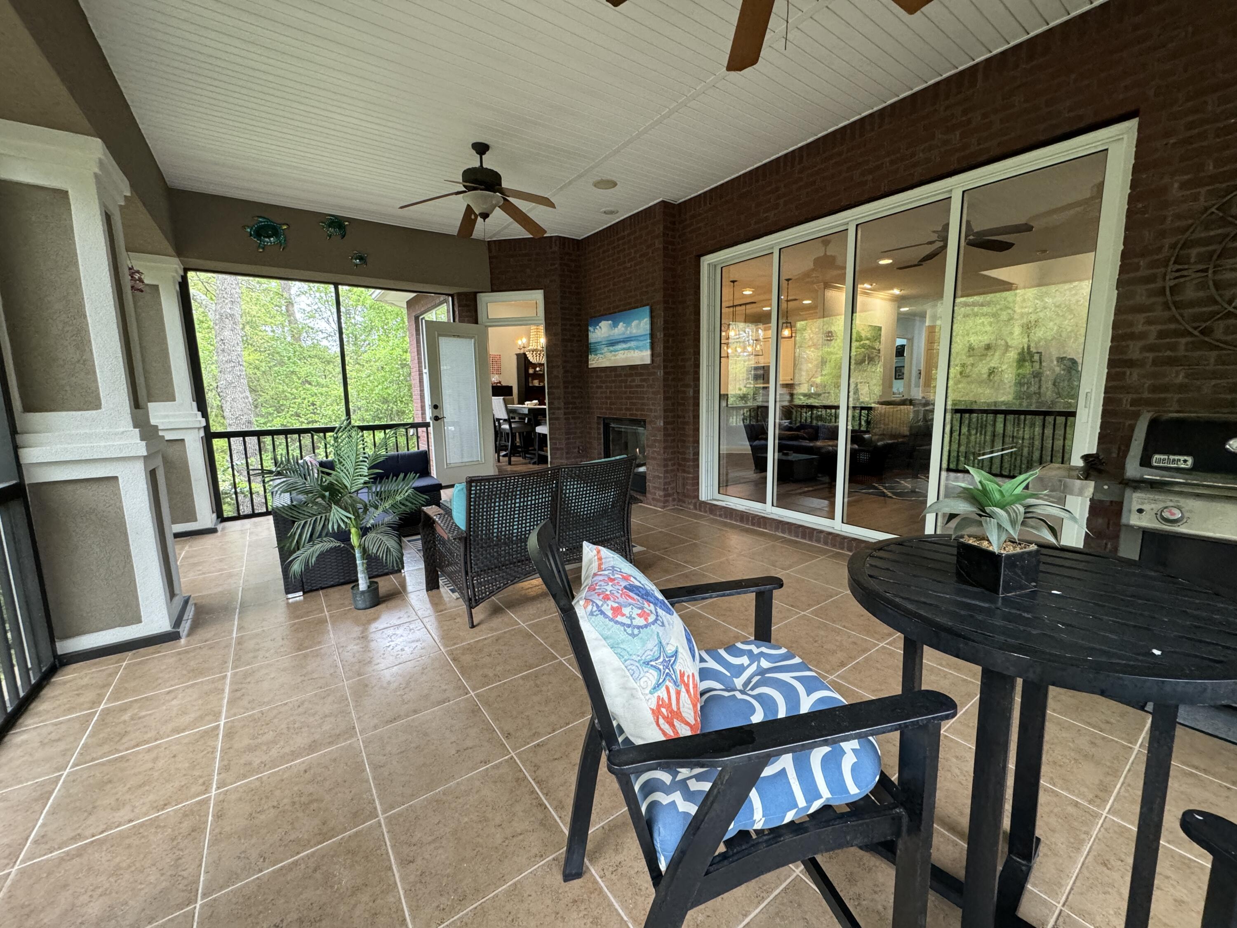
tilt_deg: -8.0
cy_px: 464
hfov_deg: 102.1
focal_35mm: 14
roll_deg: +1.2
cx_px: 618
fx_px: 500
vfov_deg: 85.7
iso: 320
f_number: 2.2
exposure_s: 1/120
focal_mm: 2.22
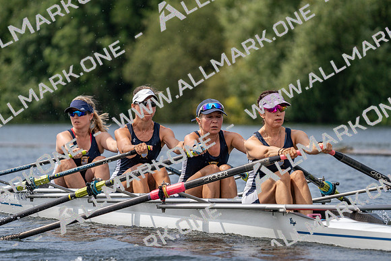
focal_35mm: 321
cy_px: 130
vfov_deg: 4.3
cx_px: 196
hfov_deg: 6.4
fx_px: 3487
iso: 250
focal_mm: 321
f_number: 6.3
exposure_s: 1/1600
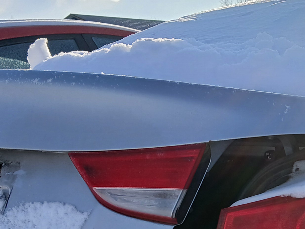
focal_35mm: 86
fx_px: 758
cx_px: 330
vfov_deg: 16.5
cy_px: 267
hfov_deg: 21.6
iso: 20
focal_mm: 3.98
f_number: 1.8
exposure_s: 1/352
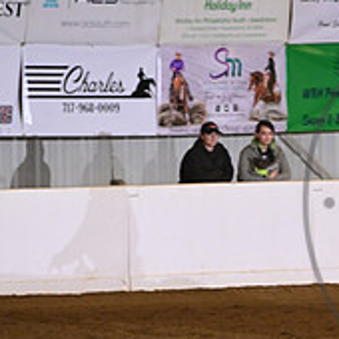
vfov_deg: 3.0
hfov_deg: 3.0
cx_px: 538
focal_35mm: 581
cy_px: 202
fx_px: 6437
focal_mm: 200
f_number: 4
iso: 2000
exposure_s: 1/200
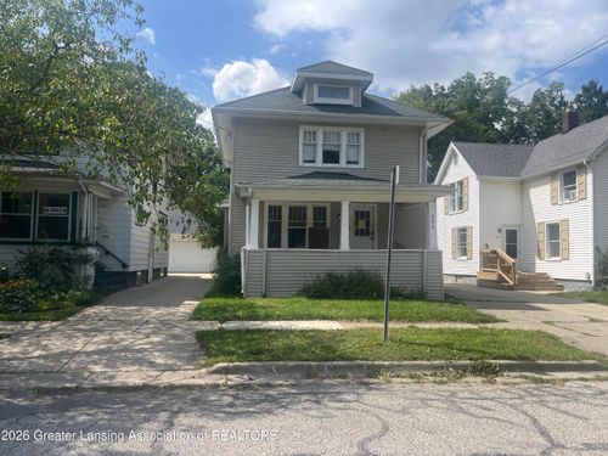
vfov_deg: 53.1
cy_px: 228
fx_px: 457
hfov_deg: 67.3
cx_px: 304
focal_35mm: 26
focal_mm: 5.1
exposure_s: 1/2755
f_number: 1.6
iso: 50
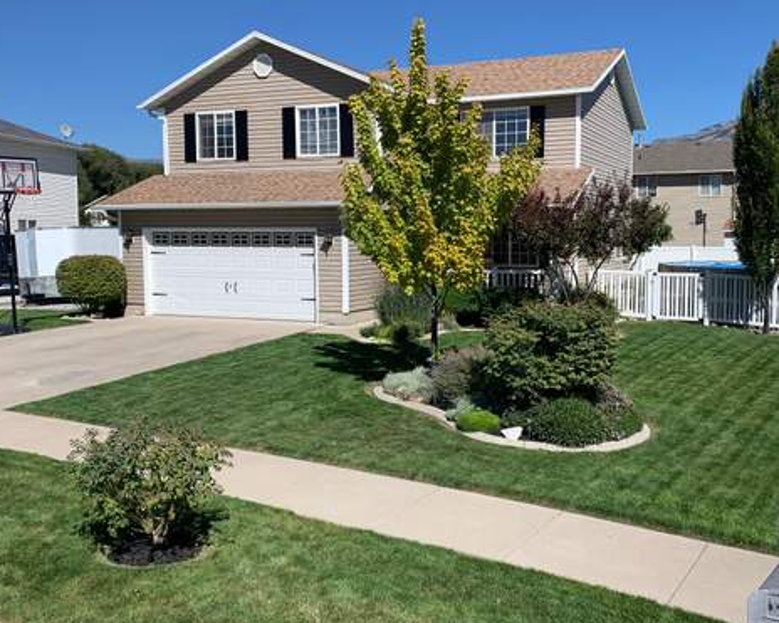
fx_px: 807
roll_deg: +0.5
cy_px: 307
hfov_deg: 51.4
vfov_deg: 42.2
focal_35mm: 35
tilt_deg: -5.3
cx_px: 445
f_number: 1.8
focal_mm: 4.25
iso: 25
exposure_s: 1/2915
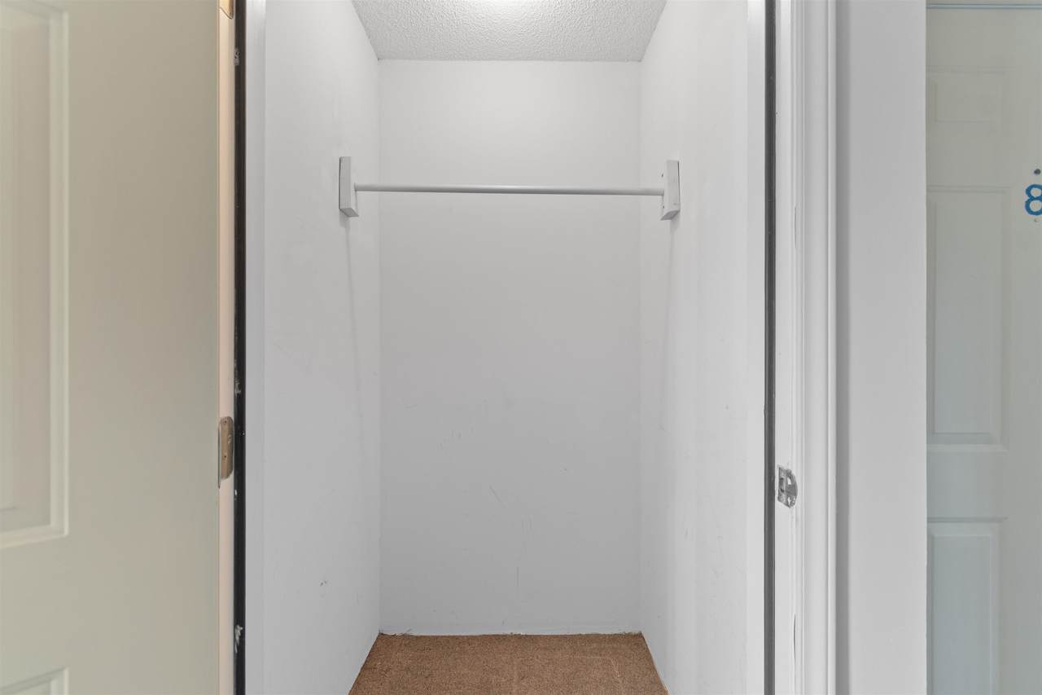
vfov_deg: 77.3
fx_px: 434
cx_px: 521
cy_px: 348
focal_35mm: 15
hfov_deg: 100.4
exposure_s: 1/2
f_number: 4.5
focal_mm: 10
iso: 100
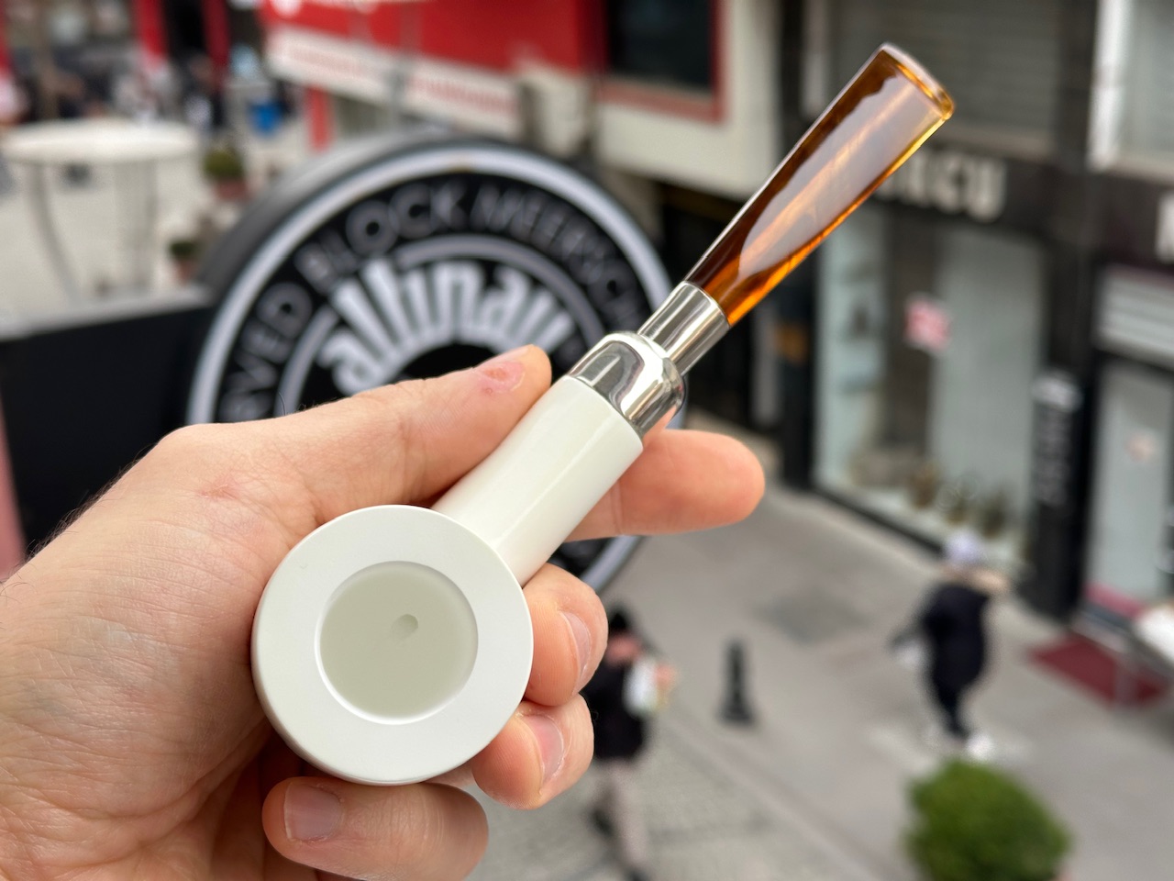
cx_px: 587
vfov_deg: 30.3
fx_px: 1628
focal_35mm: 48
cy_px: 440
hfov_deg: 39.7
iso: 64
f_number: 1.78
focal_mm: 6.86
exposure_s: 1/719
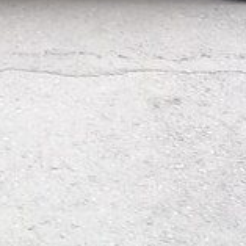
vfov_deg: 14.1
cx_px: -113
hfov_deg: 14.3
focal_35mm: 115
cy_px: -132
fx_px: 925
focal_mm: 3.3
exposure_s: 1/100
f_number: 2.2
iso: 64
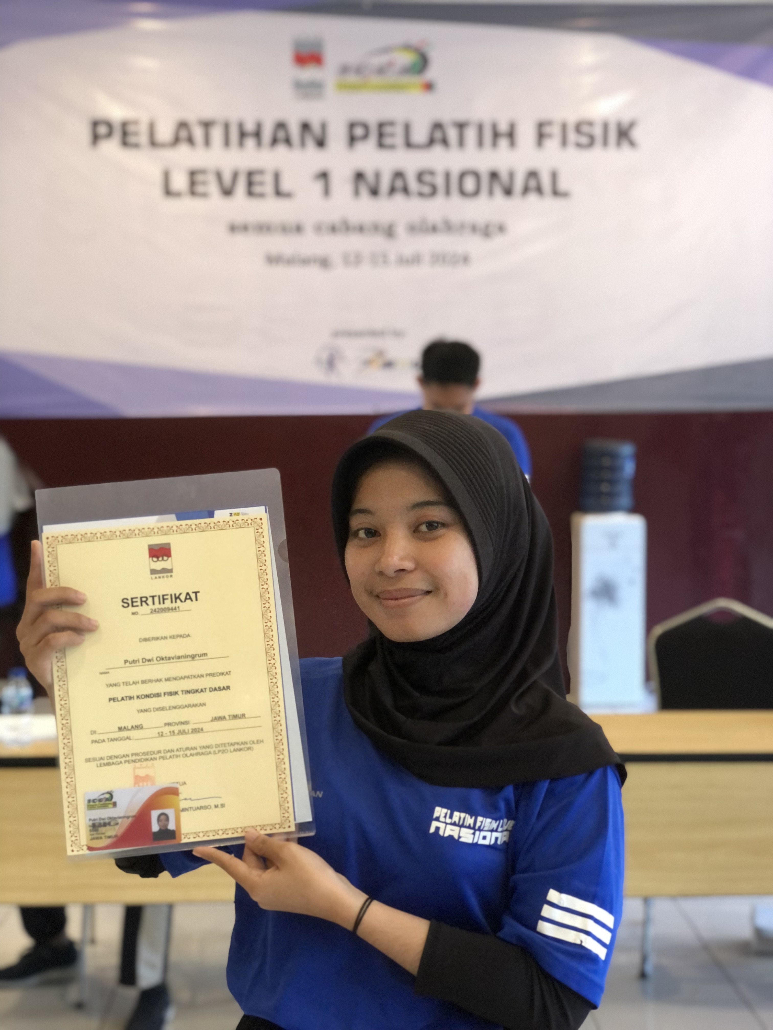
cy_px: 515
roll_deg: +1.3
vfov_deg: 36.8
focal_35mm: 52
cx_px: 386
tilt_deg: -2.3
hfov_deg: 28.0
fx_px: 1548
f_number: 2.4
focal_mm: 6
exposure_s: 1/15
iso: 160
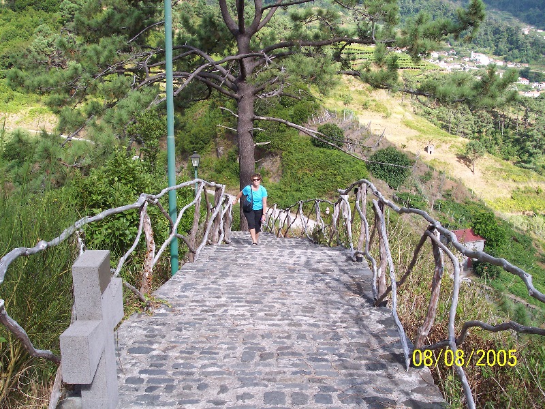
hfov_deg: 49.0
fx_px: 598
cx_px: 272
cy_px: 204
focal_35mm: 38
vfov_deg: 37.7
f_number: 4.8
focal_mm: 8
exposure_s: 1/250
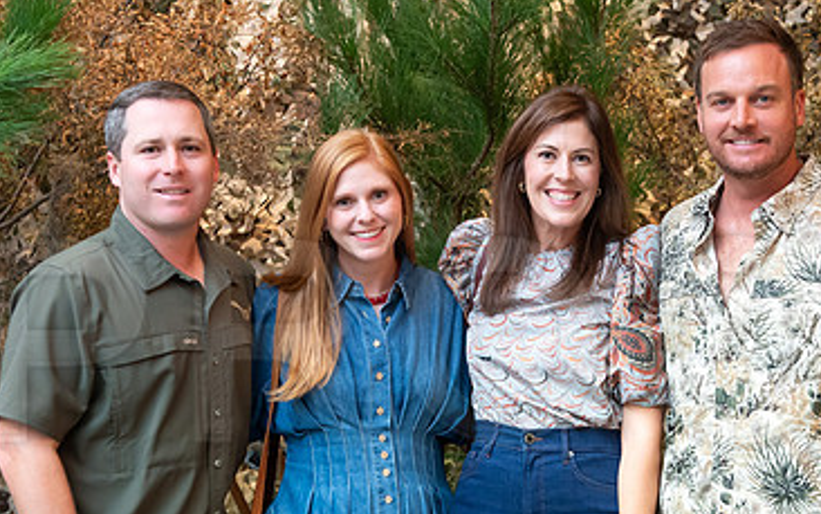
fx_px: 1768
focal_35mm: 79
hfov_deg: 26.1
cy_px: 329
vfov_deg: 16.5
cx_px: 485
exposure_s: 1/100
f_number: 5
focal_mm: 48
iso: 3200
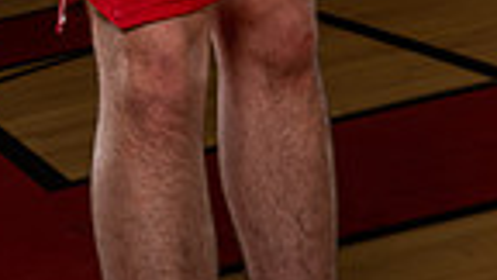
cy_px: -474
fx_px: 2333
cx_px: 24
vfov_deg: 6.4
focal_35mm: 177
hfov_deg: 12.1
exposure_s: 1/250
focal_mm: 54
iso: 400
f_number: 8
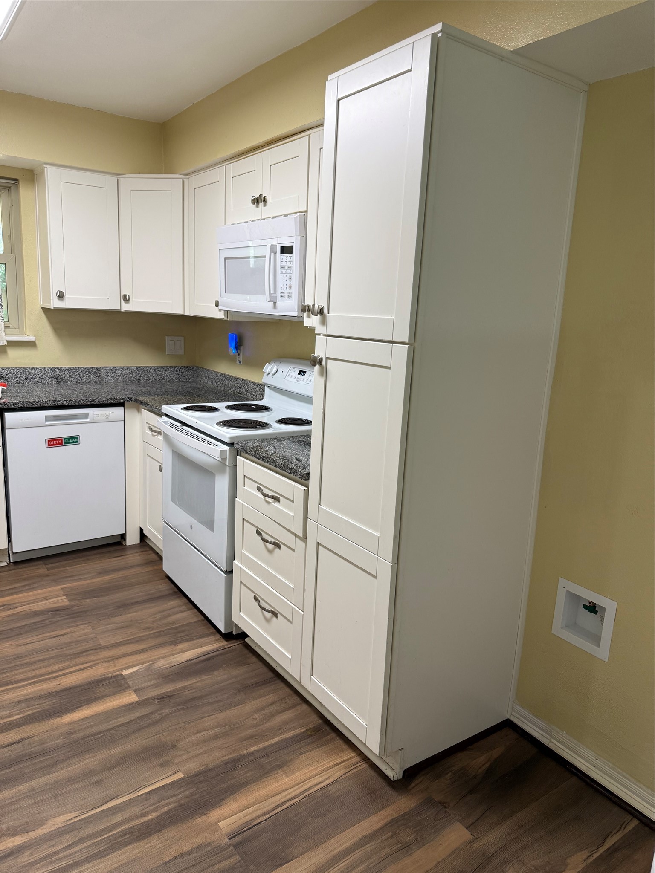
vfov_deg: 71.6
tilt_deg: -11.7
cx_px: 328
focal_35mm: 24
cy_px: 436
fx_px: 606
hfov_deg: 56.8
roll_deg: -3.5
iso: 160
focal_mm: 6.76
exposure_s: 1/121
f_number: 1.78
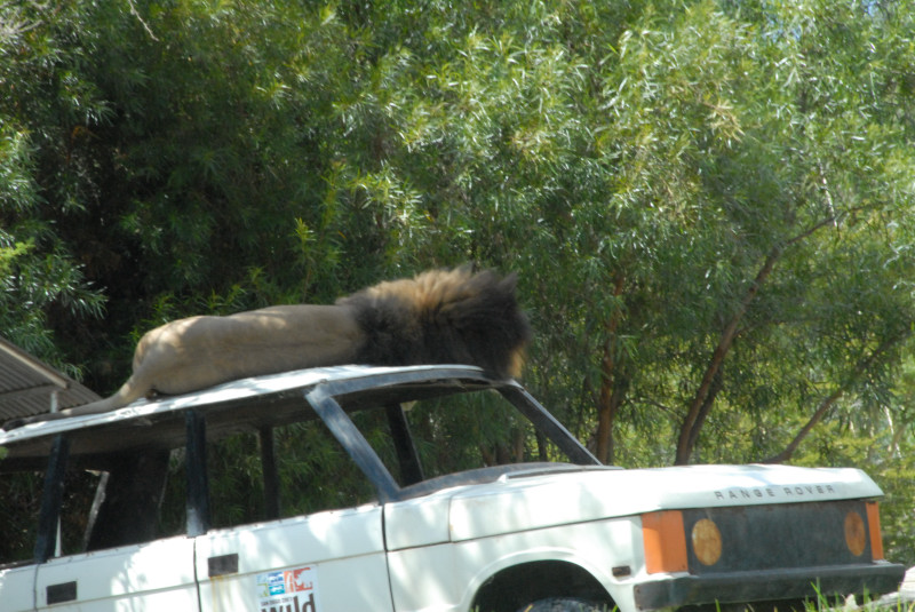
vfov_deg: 4.6
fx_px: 7632
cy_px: 306
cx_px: 458
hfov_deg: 6.9
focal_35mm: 300
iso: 1100
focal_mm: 200
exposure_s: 1/125
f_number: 20
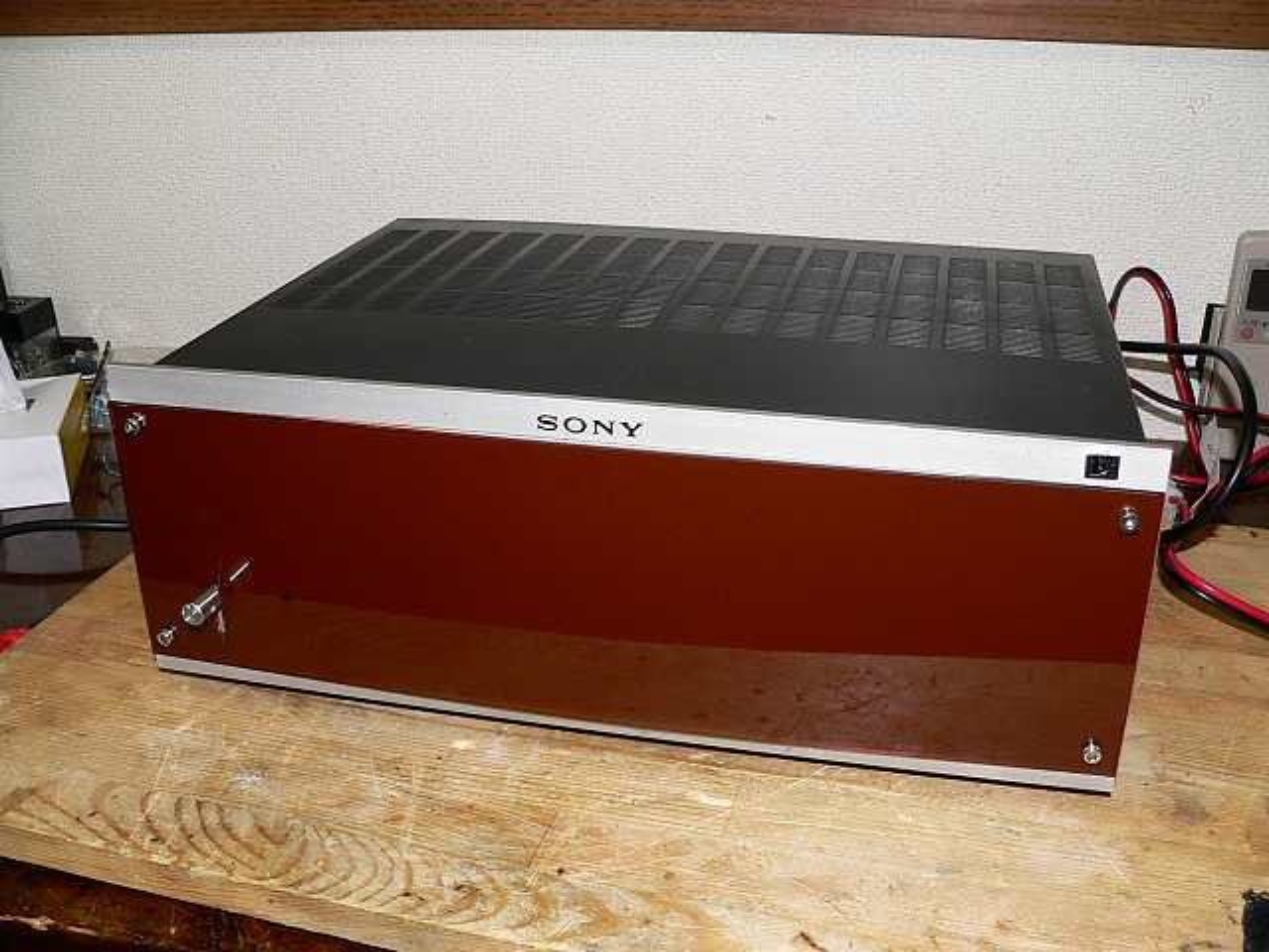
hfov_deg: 51.4
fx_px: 1320
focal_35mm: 36
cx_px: 634
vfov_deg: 39.7
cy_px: 476
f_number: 2.8
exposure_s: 1/30
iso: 100
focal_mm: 6
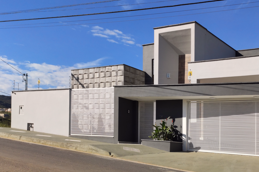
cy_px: 116
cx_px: 186
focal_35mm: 44
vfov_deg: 30.3
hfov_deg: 43.4
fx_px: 317
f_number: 1.75
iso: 112
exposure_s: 1/2712
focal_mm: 4.77
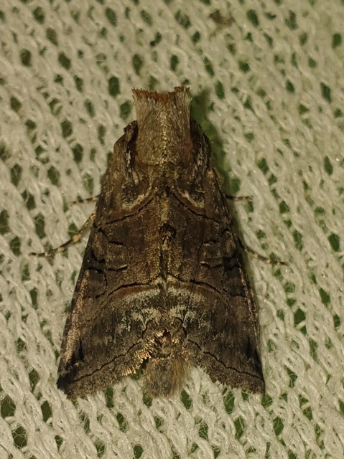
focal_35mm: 26
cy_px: 230
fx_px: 345
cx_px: 172
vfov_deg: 67.3
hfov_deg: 53.0
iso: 50
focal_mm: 4.3
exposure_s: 1/1174
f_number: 2.4
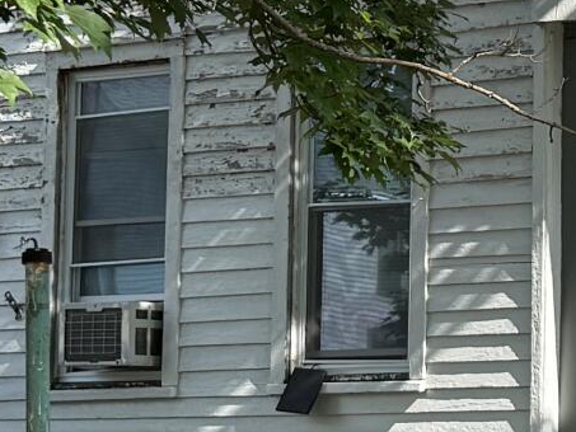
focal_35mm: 159
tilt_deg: +3.5
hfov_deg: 11.8
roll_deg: +1.3
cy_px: 318
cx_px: 903
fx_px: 2646
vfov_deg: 9.3
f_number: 1.78
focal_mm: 6.76
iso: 100
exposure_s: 1/2370
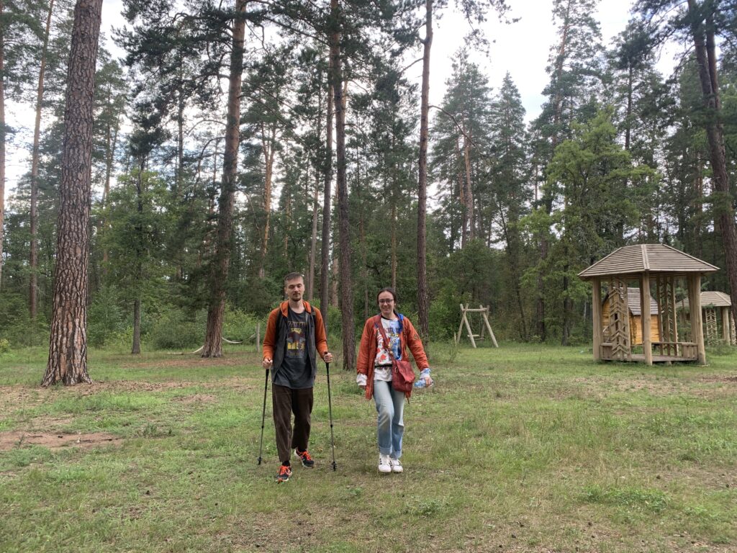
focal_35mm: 26
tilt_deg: +7.3
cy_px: 276
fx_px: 554
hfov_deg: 67.3
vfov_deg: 53.1
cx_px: 368
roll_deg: +1.1
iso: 25
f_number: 1.8
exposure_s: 1/122
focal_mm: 4.25
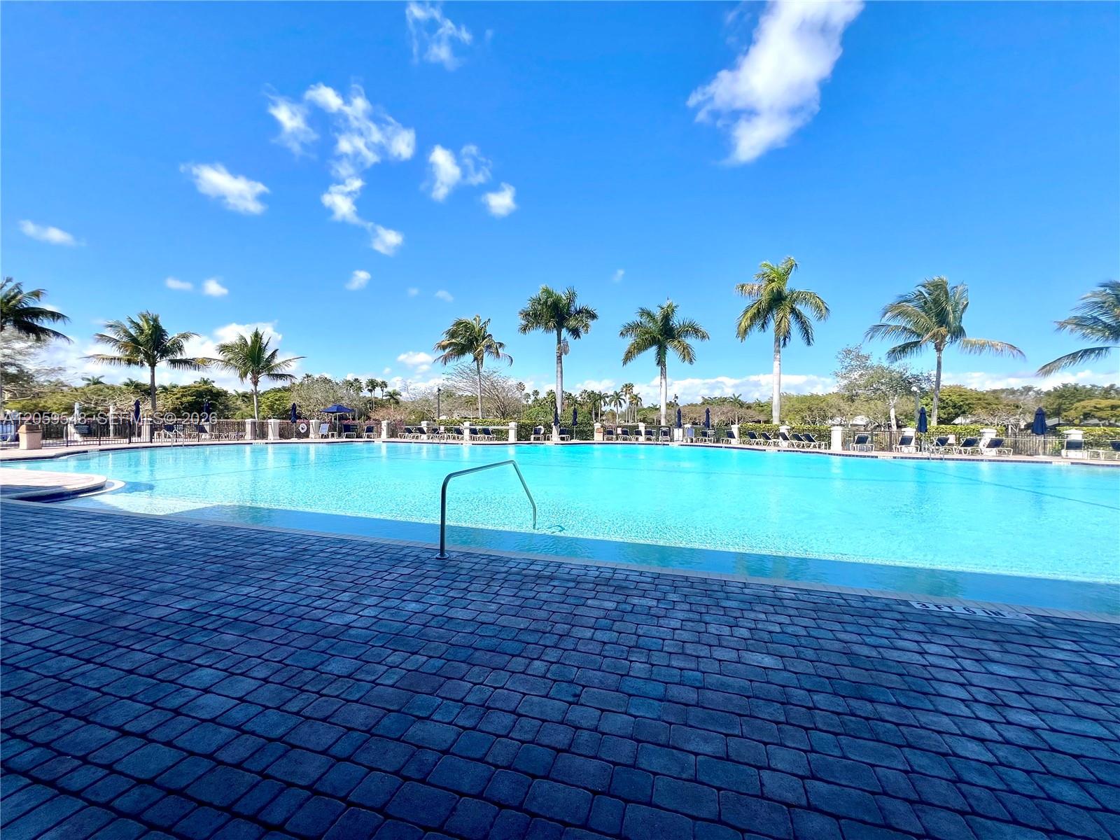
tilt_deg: -0.4
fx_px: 421
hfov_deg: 106.2
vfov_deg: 89.9
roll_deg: -1.5
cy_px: 420
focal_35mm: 13
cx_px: 560
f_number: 1.8
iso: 32
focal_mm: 1.57
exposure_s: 1/2370
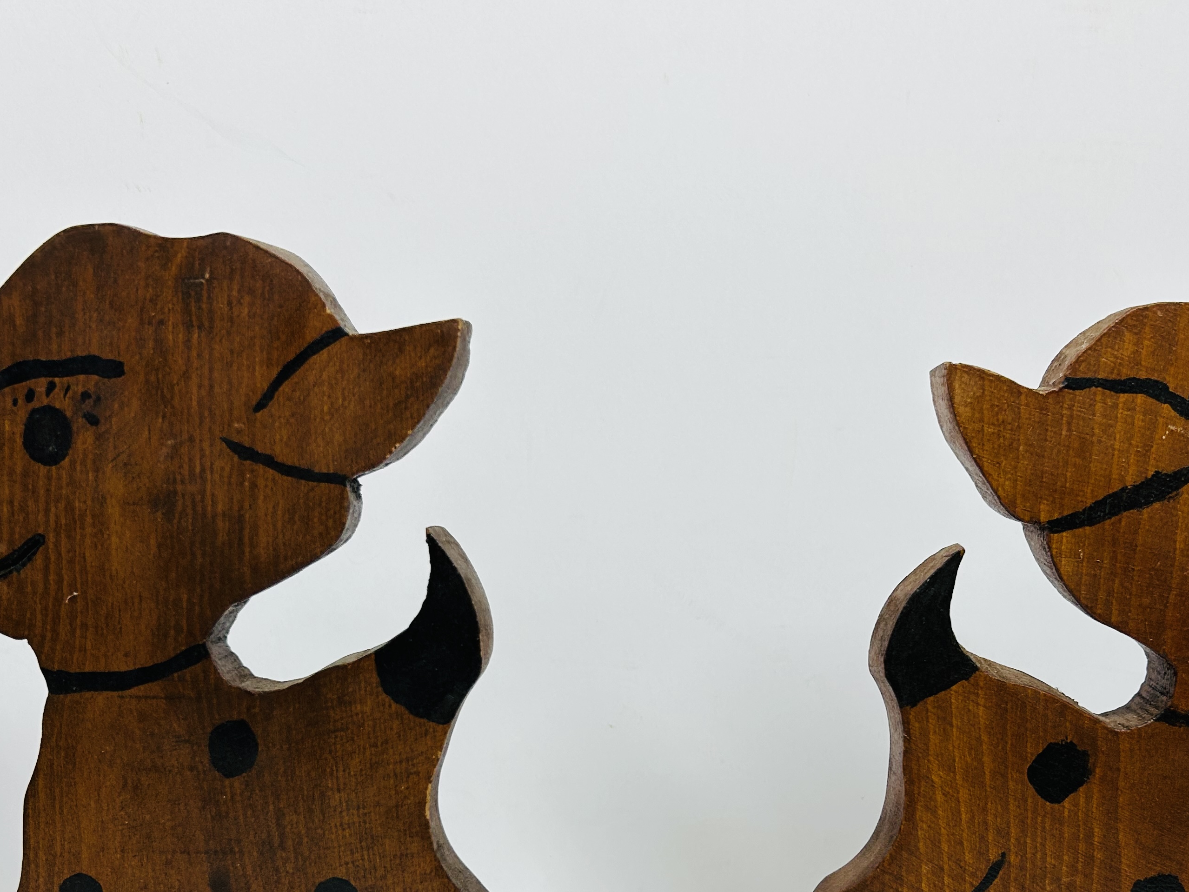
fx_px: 1408
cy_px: 687
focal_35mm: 41
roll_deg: -3.1
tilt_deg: -10.8
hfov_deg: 45.7
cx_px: 673
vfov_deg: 34.3
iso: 40
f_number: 1.5
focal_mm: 5.7
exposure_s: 1/255
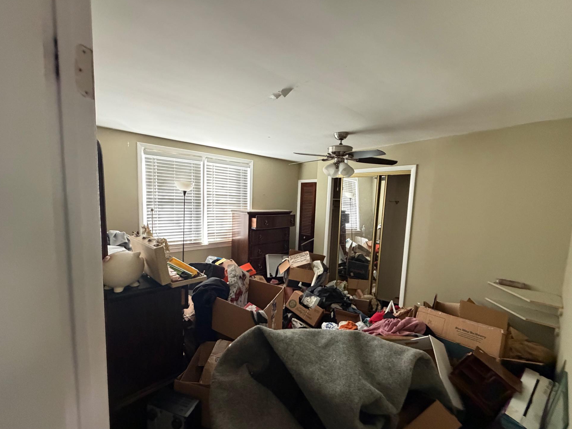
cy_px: 226
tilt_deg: -7.6
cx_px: 281
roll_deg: -1.7
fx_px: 248
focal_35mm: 15
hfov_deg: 98.2
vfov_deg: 81.7
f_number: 2.2
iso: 640
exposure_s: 1/60
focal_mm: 2.22
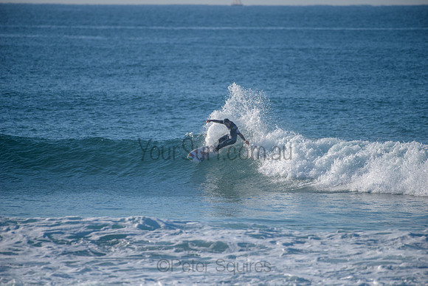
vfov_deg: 2.8
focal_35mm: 500
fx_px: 5946
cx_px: 214
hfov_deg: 4.1
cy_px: 143
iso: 160
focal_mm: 500
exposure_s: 1/2000
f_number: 5.6
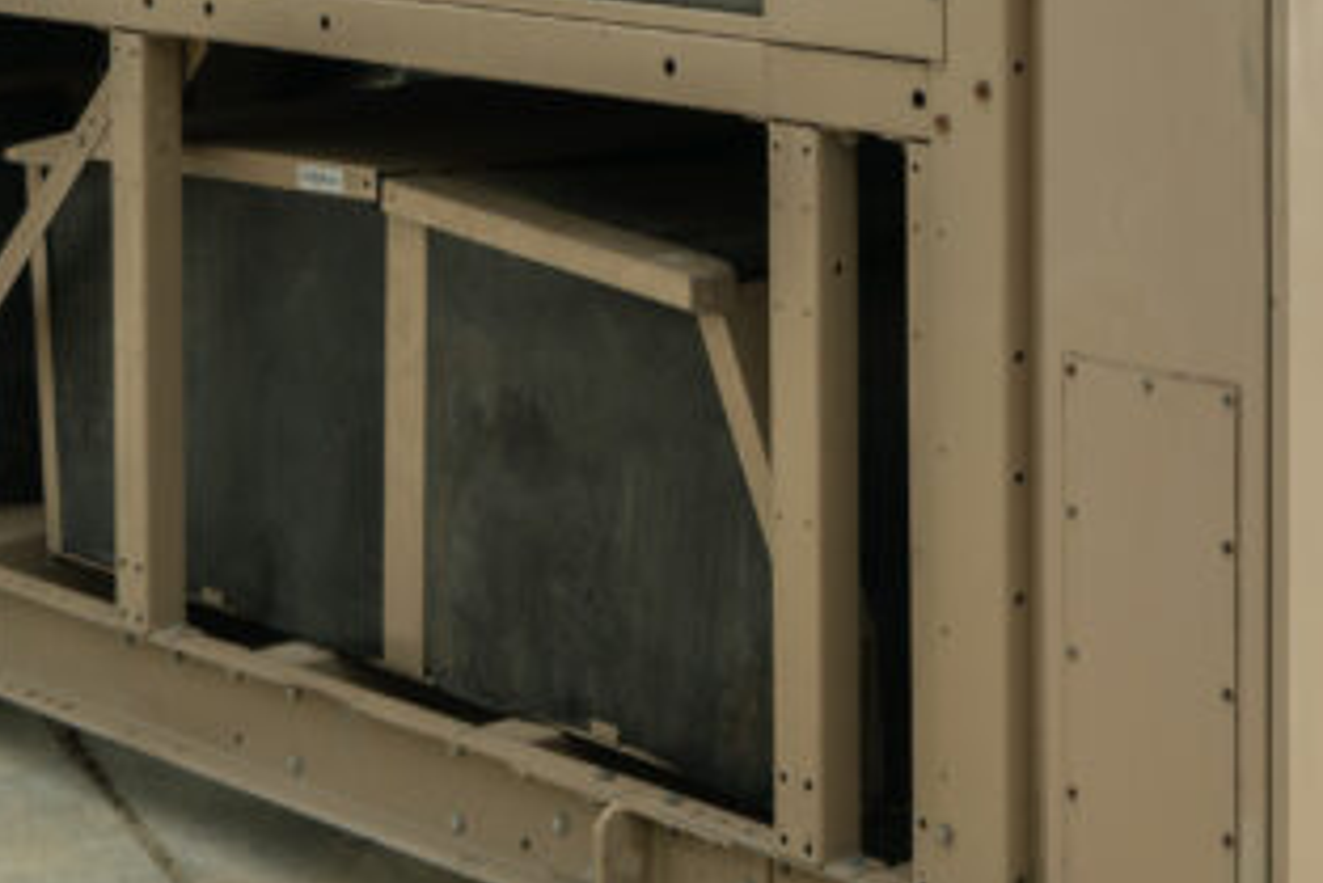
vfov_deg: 13.6
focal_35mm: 98
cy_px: -167
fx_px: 3603
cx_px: 790
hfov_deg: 20.8
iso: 250
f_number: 5
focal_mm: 30
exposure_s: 1/500
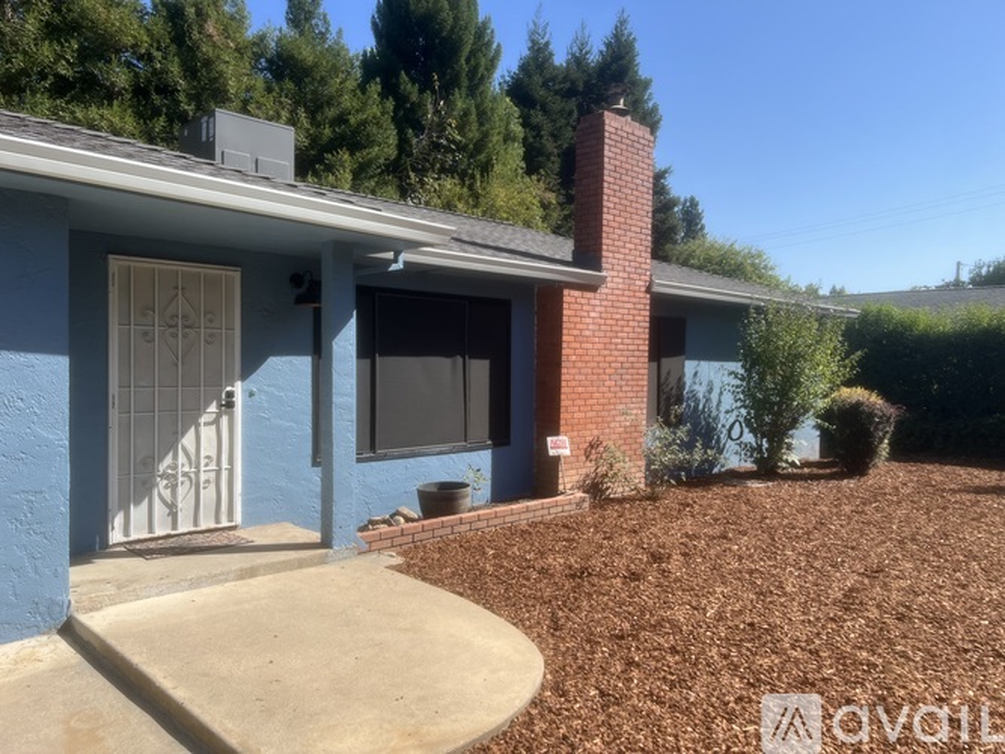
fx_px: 755
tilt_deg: -0.7
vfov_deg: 53.0
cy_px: 377
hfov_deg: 67.3
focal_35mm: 26
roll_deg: +0.0
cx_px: 502
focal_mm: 5.7
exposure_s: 1/3165
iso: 50
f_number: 1.5
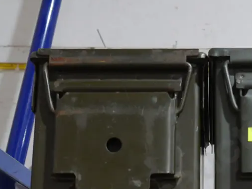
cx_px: 211
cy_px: 164
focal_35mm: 89
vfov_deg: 16.4
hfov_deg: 21.6
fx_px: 648
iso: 1600
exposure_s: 1/60
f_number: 4.7
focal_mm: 22
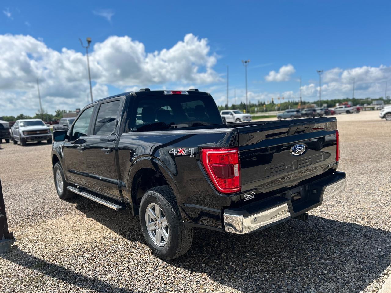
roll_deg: +2.8
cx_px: 196
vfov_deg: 53.1
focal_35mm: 26
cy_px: 146
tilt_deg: -5.8
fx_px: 294
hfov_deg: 67.3
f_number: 1.5
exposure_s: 1/4630
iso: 50
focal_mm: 5.7
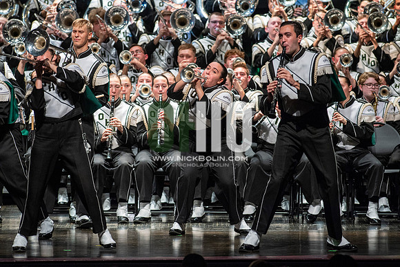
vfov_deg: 4.6
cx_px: 200
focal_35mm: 300
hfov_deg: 6.9
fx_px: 3331
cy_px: 134
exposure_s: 1/400
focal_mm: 300
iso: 5000
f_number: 5.6
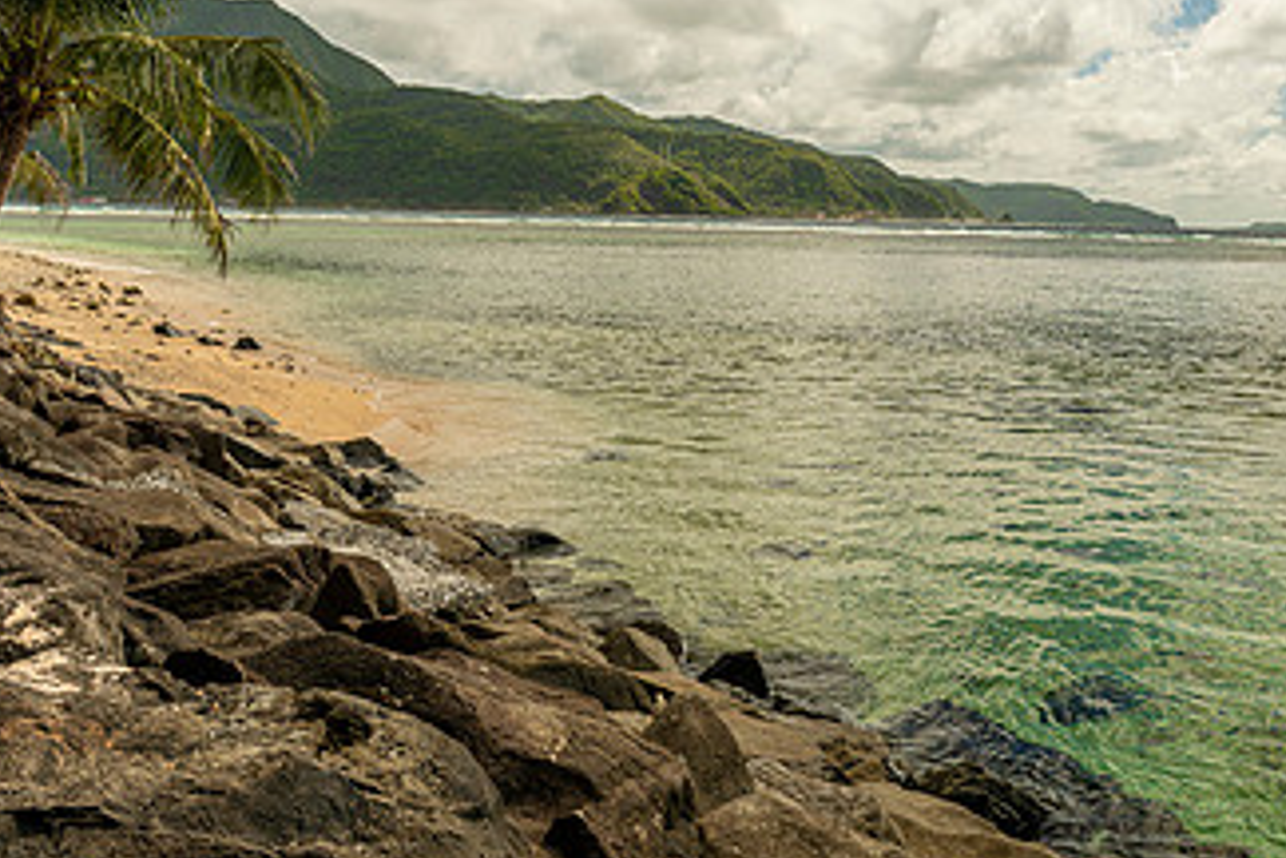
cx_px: 961
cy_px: 252
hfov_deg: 44.0
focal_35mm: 43
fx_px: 1536
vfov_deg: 30.8
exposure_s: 1/250
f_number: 8
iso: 80
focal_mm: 24
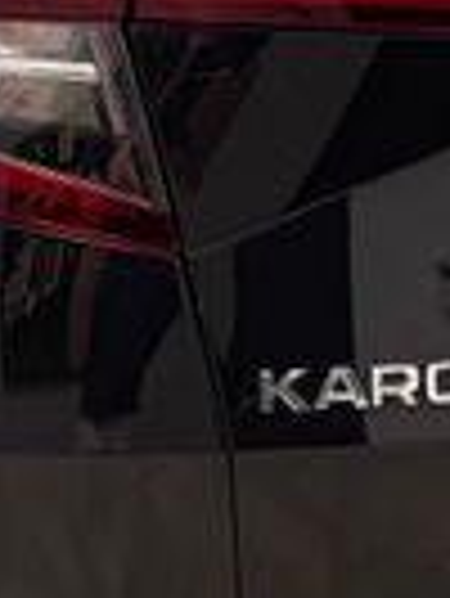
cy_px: 139
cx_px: 346
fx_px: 3461
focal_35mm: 200
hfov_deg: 7.4
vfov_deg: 9.9
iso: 100
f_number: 1.6
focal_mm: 5.96
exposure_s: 1/100
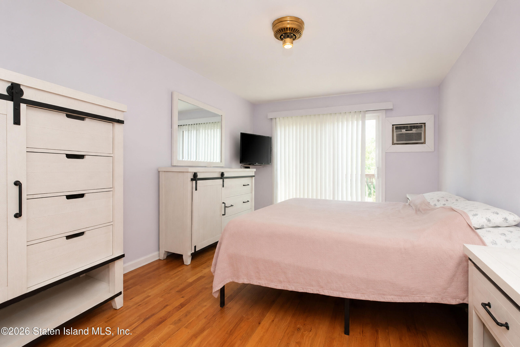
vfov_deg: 77.3
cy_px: 174
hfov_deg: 100.4
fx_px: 217
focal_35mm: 15
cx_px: 260
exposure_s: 1/60
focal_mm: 10
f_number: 8
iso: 2000
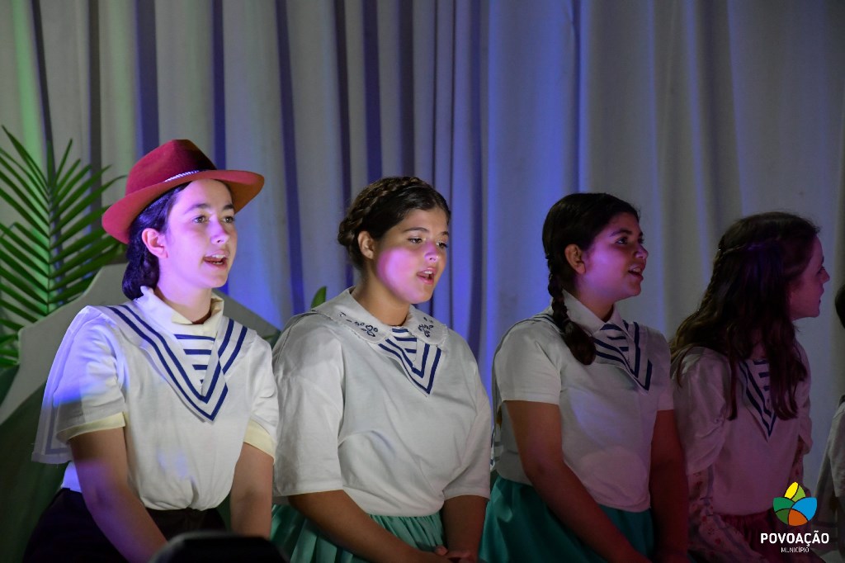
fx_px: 3684
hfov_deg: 13.1
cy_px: 282
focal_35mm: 157
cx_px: 422
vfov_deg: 8.7
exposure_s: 1/100
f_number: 5.6
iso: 3200
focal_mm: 105
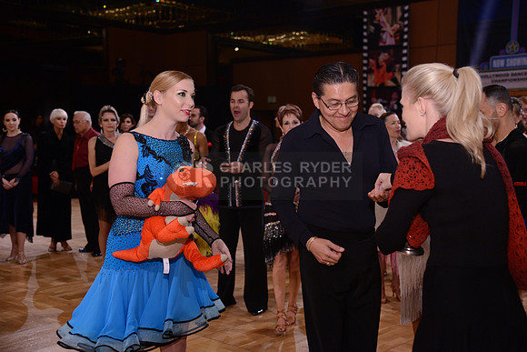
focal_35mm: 48
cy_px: 176
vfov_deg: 28.1
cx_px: 264
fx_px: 703
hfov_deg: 41.1
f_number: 4
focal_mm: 48
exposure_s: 1/250
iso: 1600
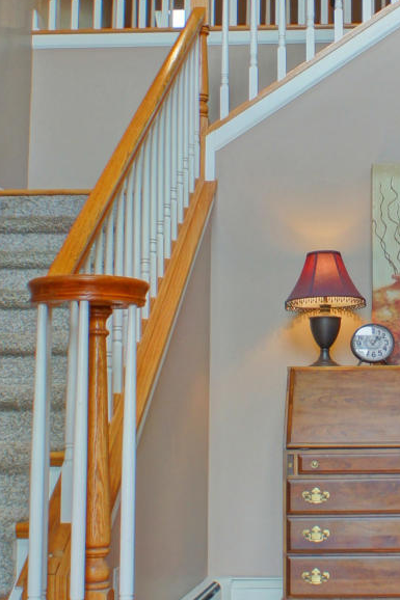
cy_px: 110
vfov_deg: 24.1
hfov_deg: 16.3
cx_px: 346
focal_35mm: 83
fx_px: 1384
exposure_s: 1/40
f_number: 3.5
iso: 200
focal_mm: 16
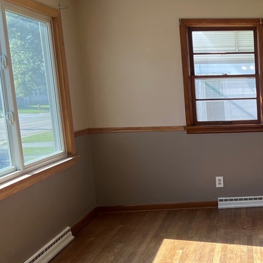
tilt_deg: -10.2
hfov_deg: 28.2
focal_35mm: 55
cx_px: 292
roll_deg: +1.7
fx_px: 473
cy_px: 160
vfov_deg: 31.0
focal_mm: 5.7
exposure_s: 1/206
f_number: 1.5
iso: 40
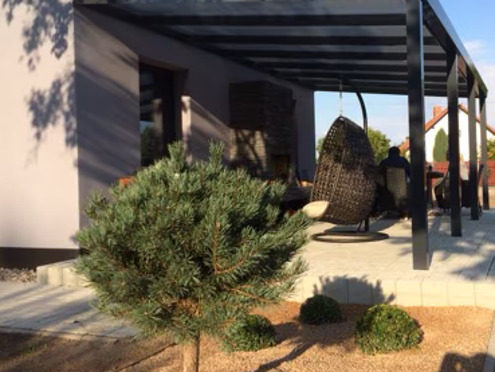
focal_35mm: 39
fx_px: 558
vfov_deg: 36.8
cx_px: 300
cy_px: 169
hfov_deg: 47.5
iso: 32
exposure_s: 1/1325
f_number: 2.2
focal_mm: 4.12
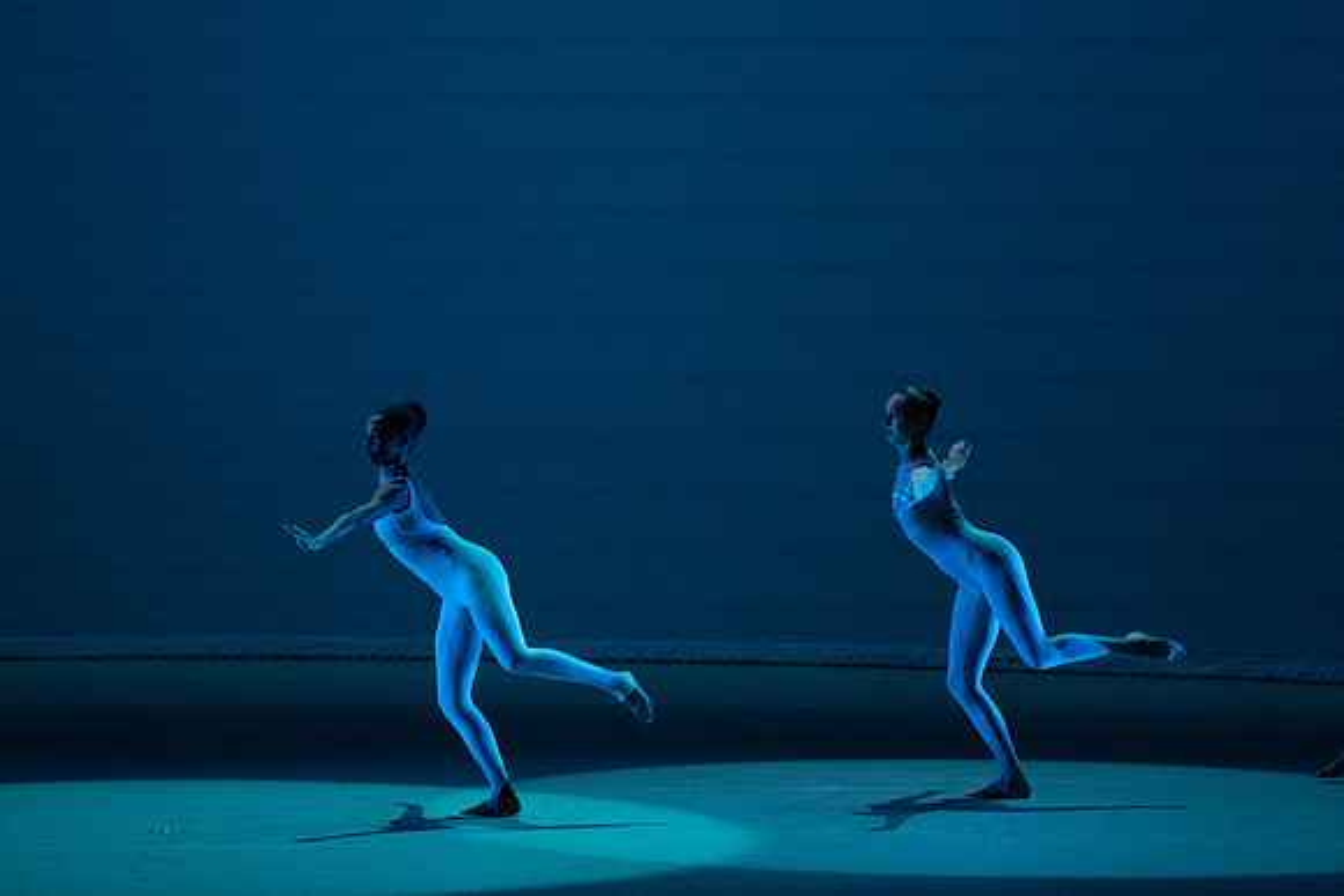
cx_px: 672
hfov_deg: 8.5
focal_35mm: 241
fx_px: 8999
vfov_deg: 5.7
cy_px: 448
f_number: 5.6
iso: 16000
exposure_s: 1/400
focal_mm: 241
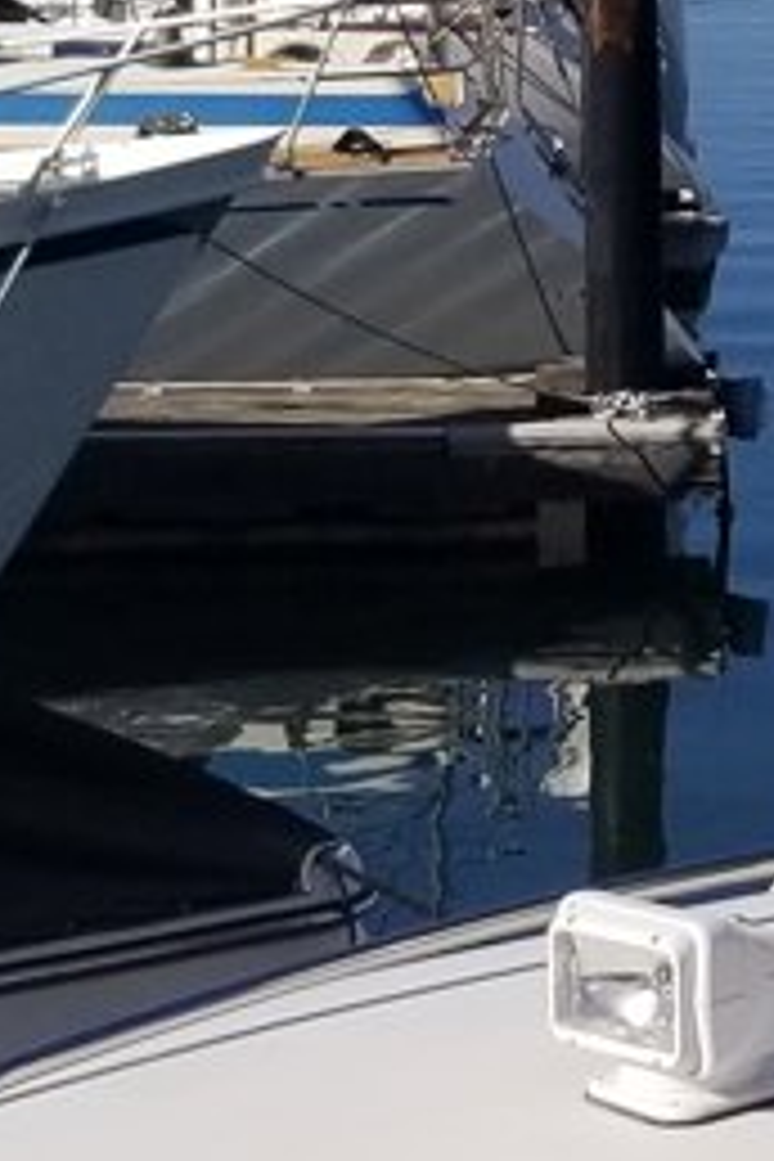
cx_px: 1148
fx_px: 5418
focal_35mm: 168
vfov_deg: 12.1
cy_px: 27
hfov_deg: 8.0
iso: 50
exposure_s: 1/4496
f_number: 1.7
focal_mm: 4.3
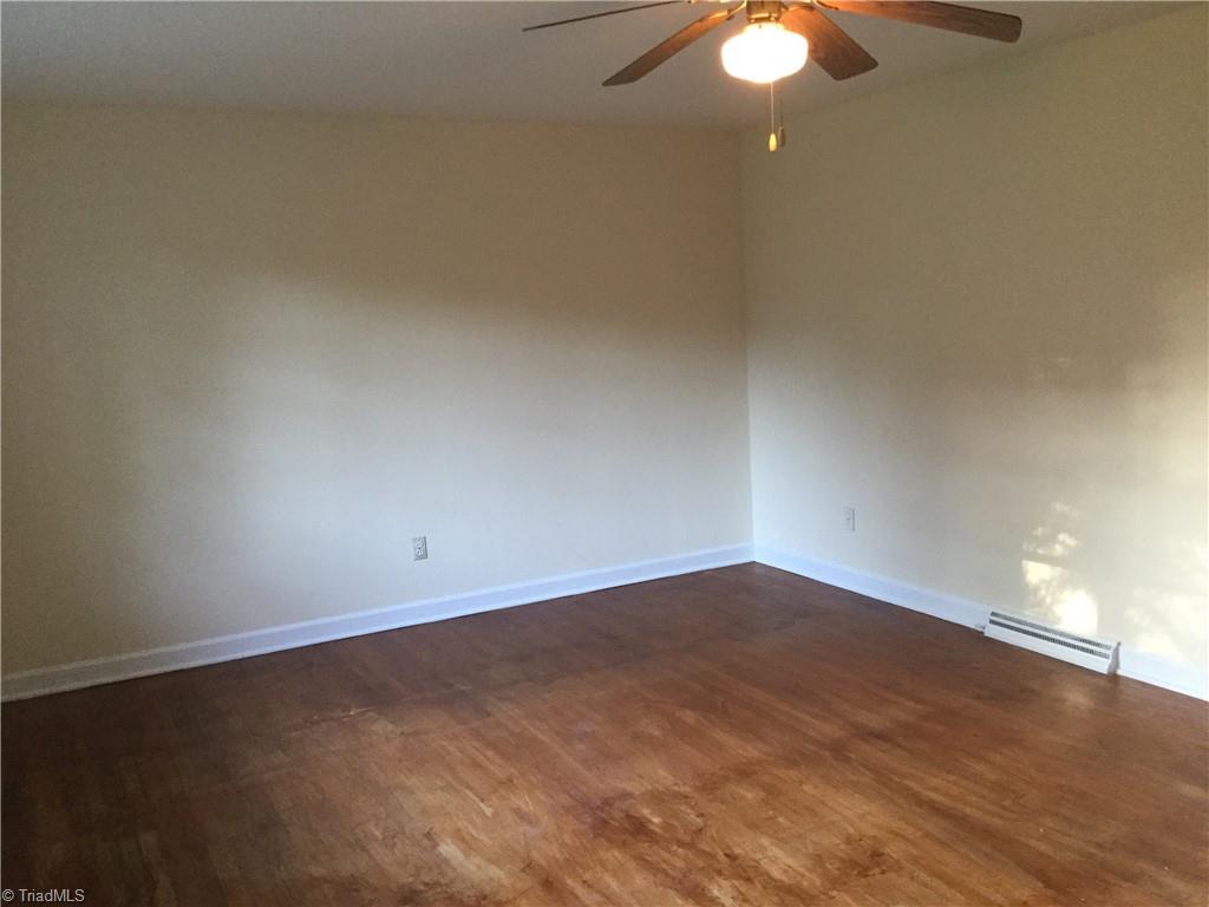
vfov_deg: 45.4
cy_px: 454
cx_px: 604
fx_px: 1083
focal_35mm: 31
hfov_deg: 58.4
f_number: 2.4
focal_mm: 3.3
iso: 125
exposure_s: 1/30
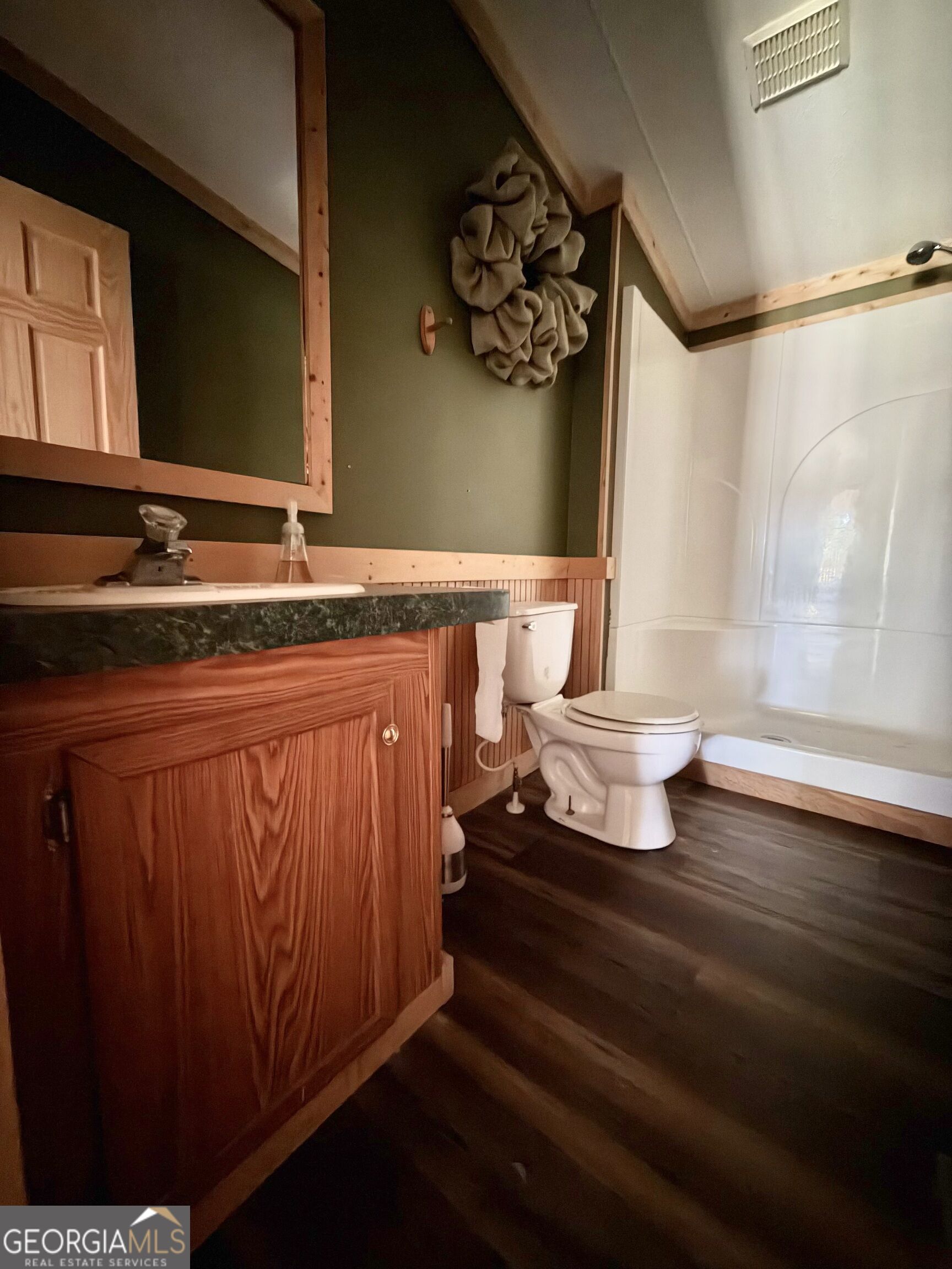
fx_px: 513
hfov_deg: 85.7
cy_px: 634
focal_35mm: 14
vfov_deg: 102.1
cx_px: 476
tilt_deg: -6.4
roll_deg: -0.6
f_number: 2.2
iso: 2000
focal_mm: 2.22
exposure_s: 1/6
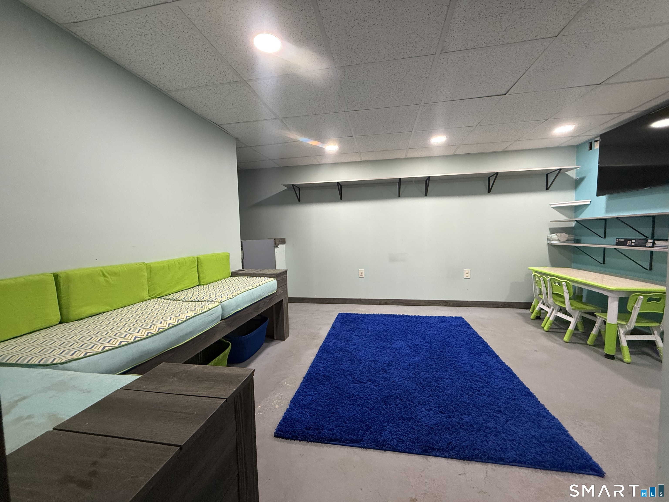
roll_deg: +0.7
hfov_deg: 102.1
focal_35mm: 14
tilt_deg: -4.1
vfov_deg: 85.7
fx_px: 271
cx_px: 334
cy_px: 251
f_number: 2.2
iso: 320
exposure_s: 1/60
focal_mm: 2.22
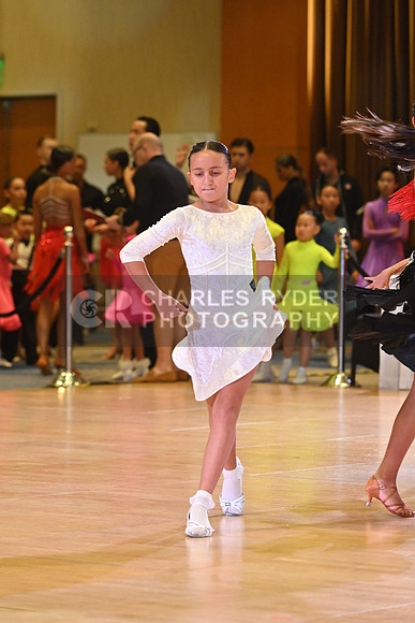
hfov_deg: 8.1
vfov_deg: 12.1
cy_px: 312
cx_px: 208
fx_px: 2938
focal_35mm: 170
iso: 4000
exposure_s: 1/400
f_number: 5.6
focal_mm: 170
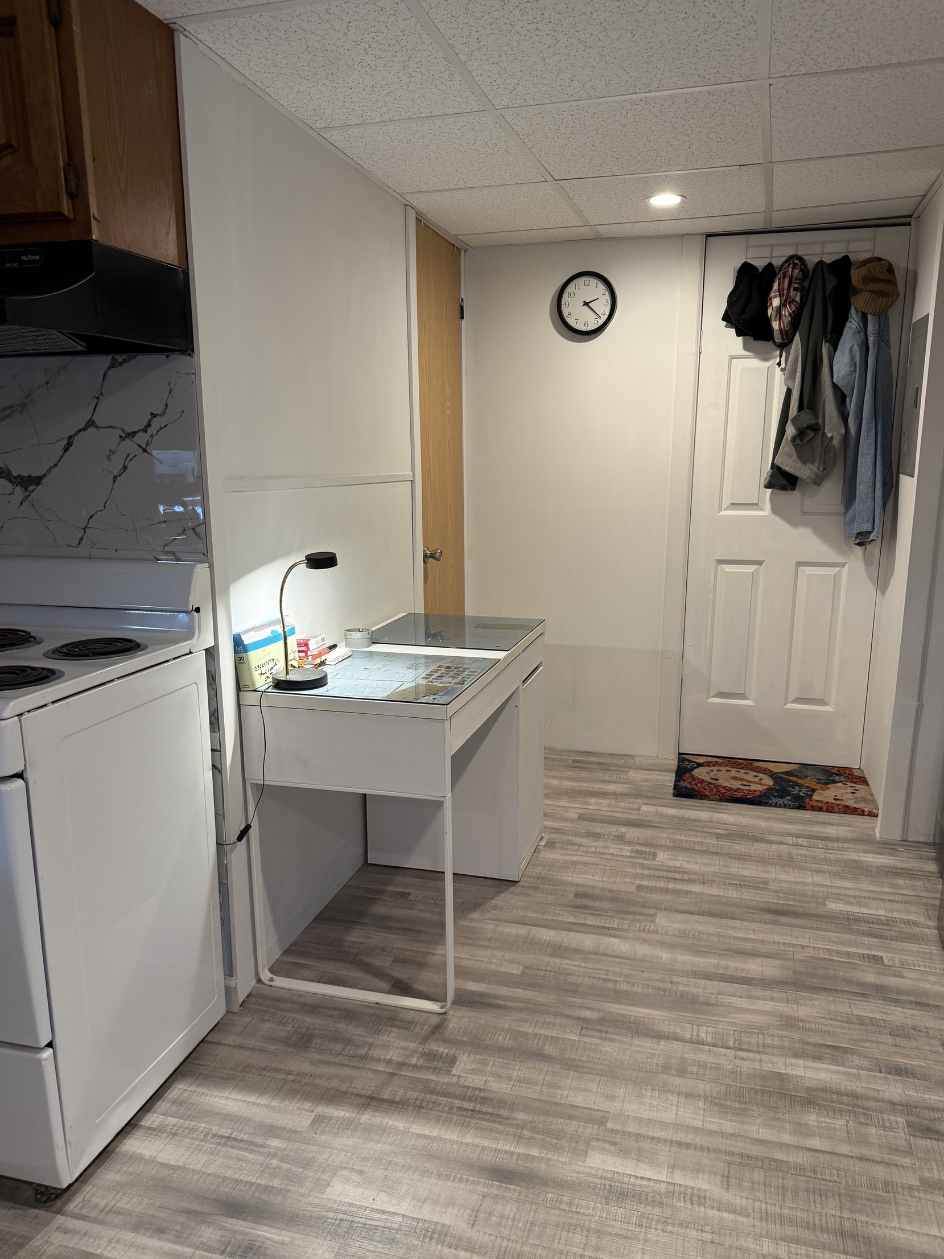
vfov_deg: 69.4
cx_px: 481
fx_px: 909
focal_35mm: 25
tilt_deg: -12.9
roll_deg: -0.5
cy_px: 653
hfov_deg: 54.9
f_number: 1.78
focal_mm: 6.76
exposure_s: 1/60
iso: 160
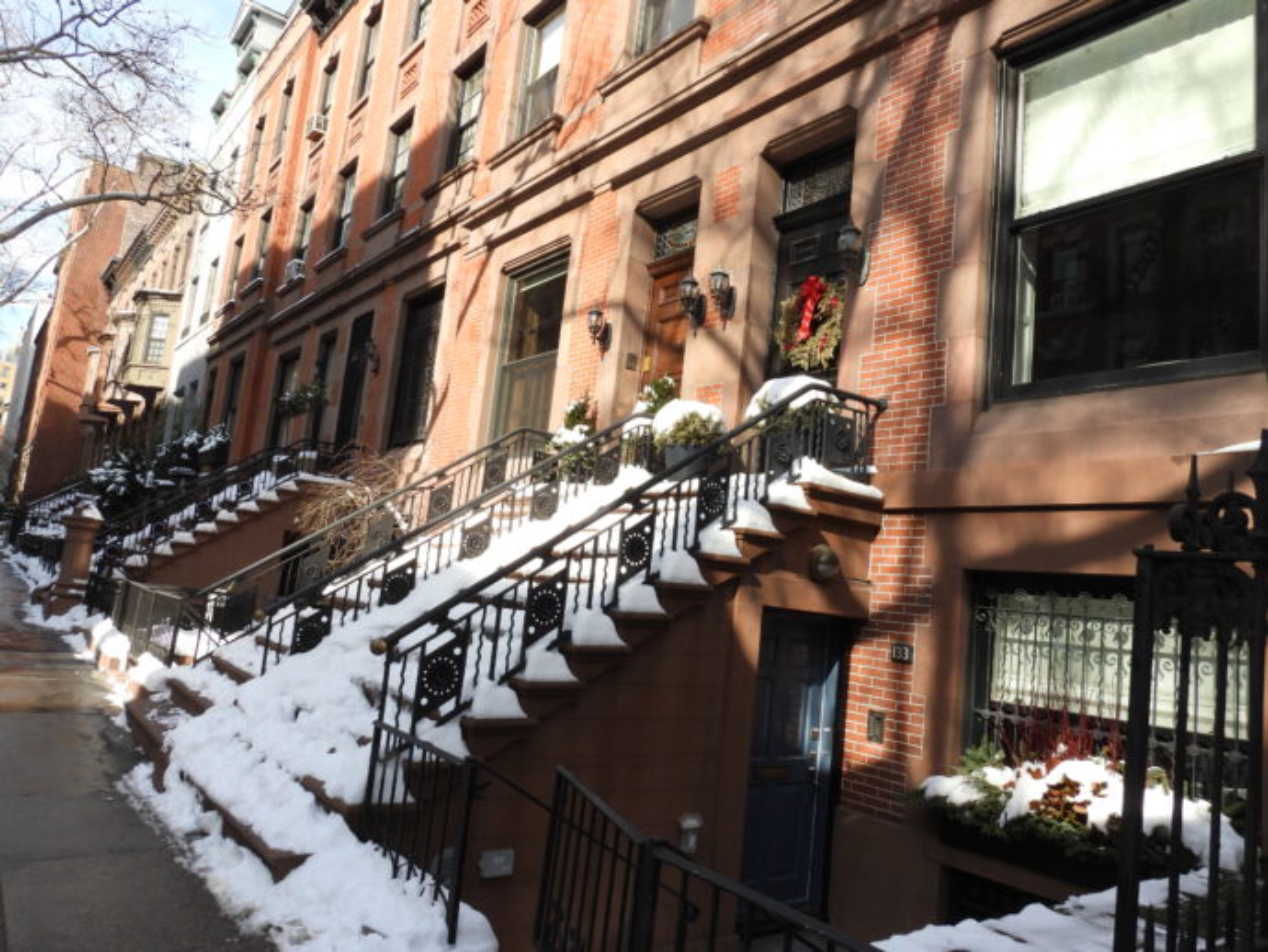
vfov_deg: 56.8
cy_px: 476
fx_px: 879
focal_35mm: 24
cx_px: 634
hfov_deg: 71.6
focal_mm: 4.3
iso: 100
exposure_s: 1/200
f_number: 5
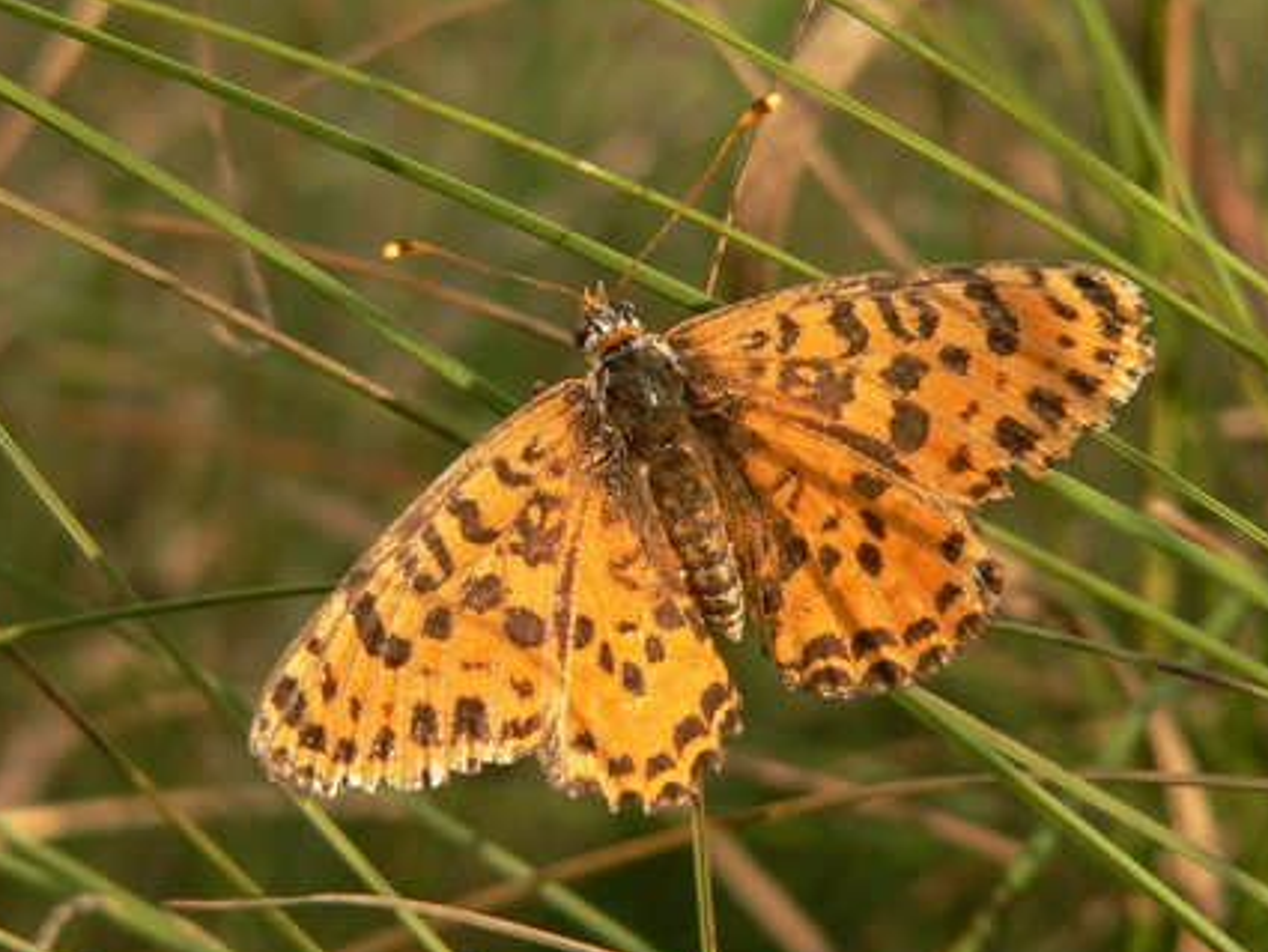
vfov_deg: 8.9
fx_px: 6119
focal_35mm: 167
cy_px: 376
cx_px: 633
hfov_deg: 11.8
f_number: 4
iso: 100
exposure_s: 1/500
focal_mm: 18.5
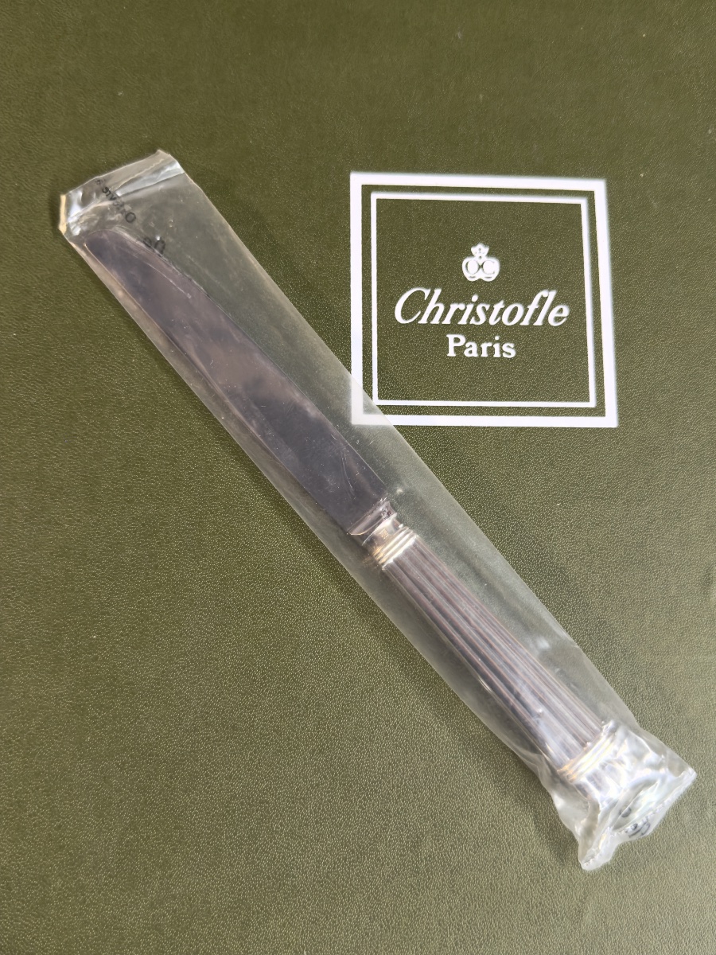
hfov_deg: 44.2
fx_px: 883
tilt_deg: -77.9
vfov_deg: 56.8
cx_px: 358
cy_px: 478
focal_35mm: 32
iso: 500
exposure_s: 1/33
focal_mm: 6.76
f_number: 1.78
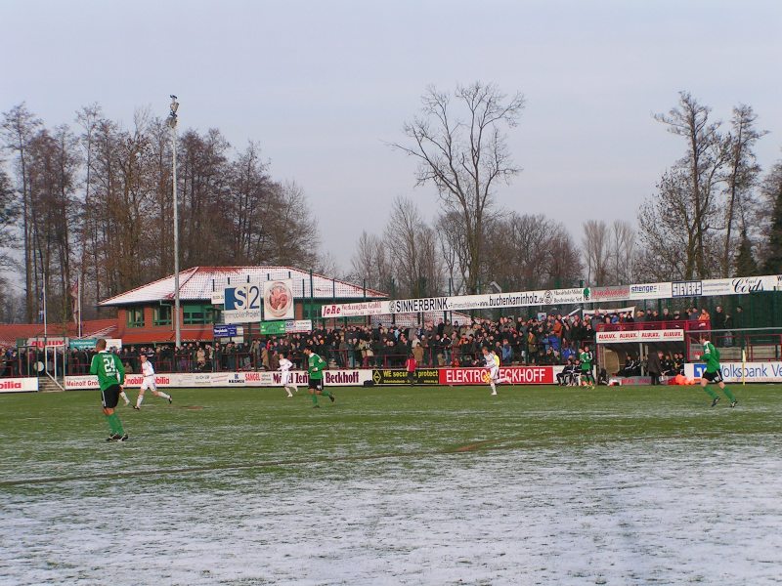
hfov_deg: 23.8
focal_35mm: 82
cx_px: 391
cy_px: 293
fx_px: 1852
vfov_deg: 18.0
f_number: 5
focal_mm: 12.6
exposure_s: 1/250
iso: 50
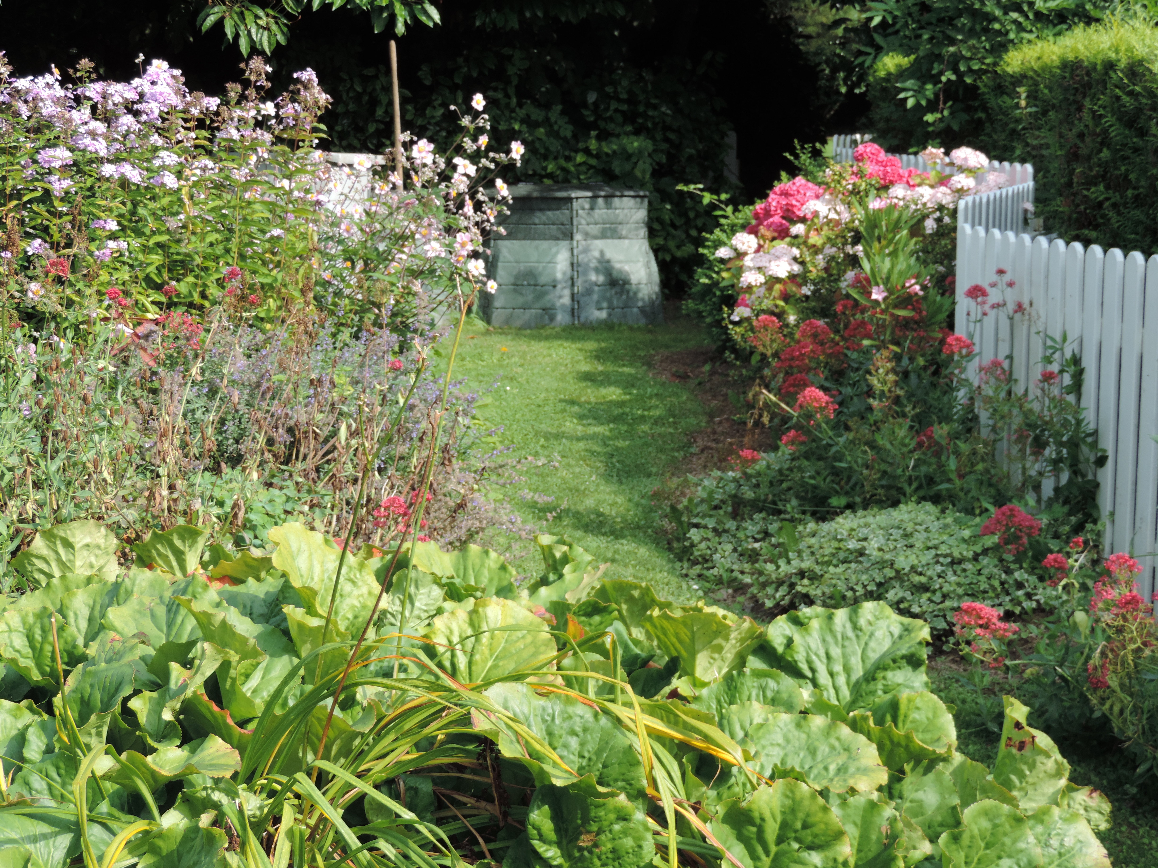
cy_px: 434
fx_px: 2342
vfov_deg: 21.0
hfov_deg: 27.8
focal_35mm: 70
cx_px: 579
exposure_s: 1/250
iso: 80
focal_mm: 12.4
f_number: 3.9
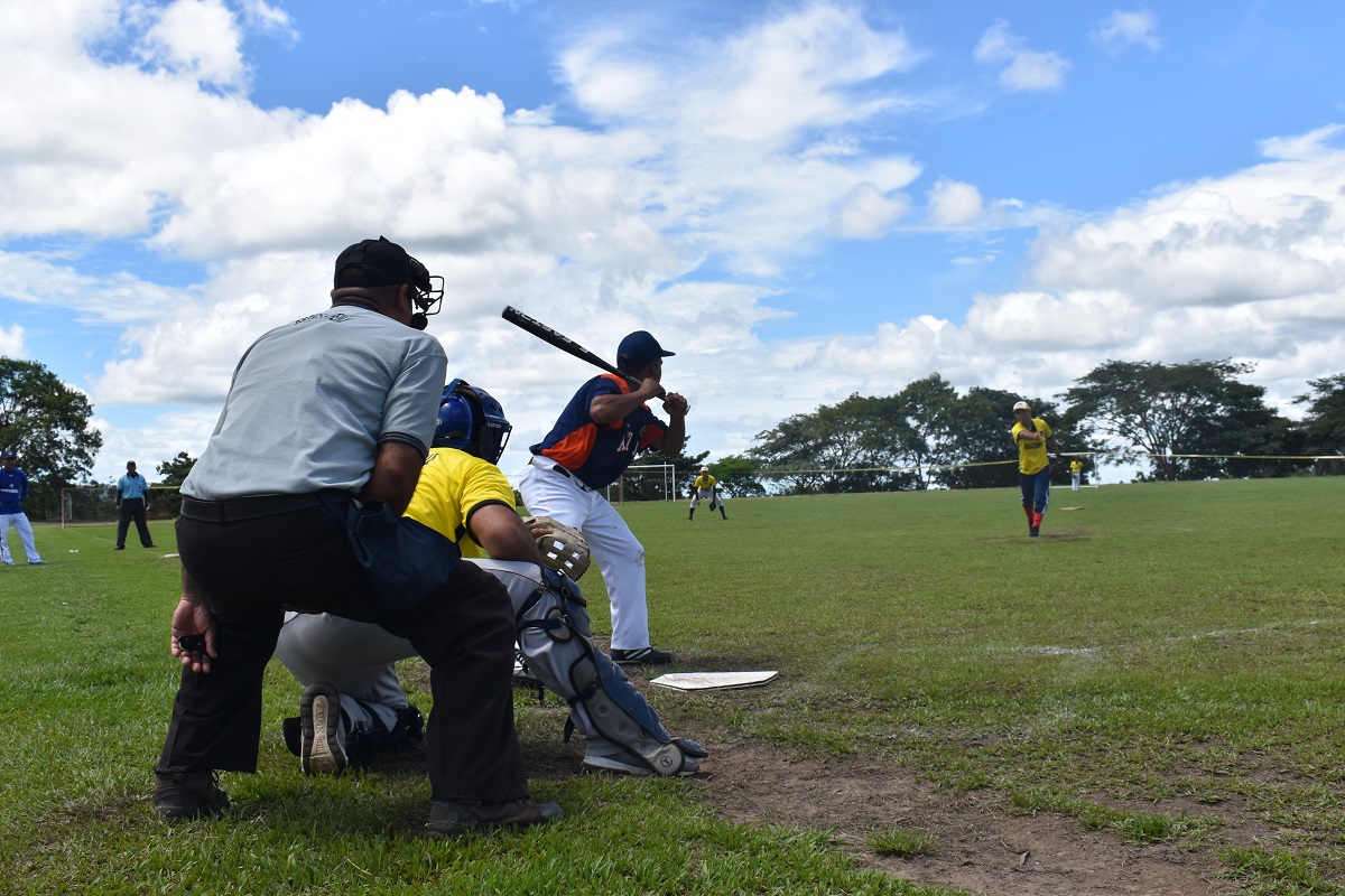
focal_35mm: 38
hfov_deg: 51.3
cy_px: 448
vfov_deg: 35.5
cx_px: 672
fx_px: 1401
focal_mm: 25
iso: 200
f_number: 10
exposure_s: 1/400
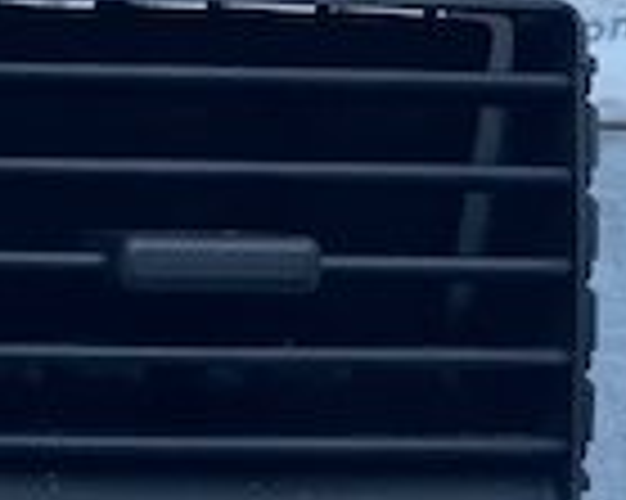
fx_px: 2166
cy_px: 477
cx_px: -297
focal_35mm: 117
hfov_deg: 15.3
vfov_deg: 13.0
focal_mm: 4.25
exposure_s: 1/616
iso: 32
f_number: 1.8
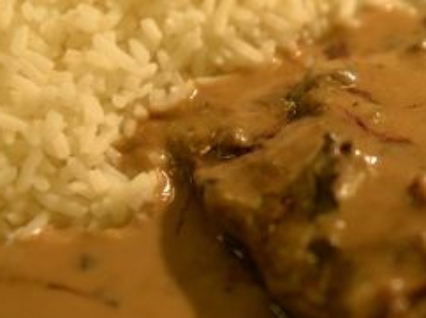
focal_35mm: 107
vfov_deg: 13.8
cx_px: 371
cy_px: 94
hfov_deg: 18.1
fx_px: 1315
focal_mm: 42
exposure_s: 1/400
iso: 1000
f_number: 2.8
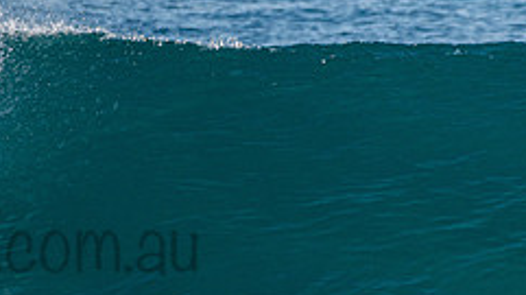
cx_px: -110
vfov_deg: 0.8
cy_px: 194
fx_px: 21499
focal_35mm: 1543
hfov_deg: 1.4
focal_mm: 500
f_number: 5.6
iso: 280
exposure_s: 1/2000
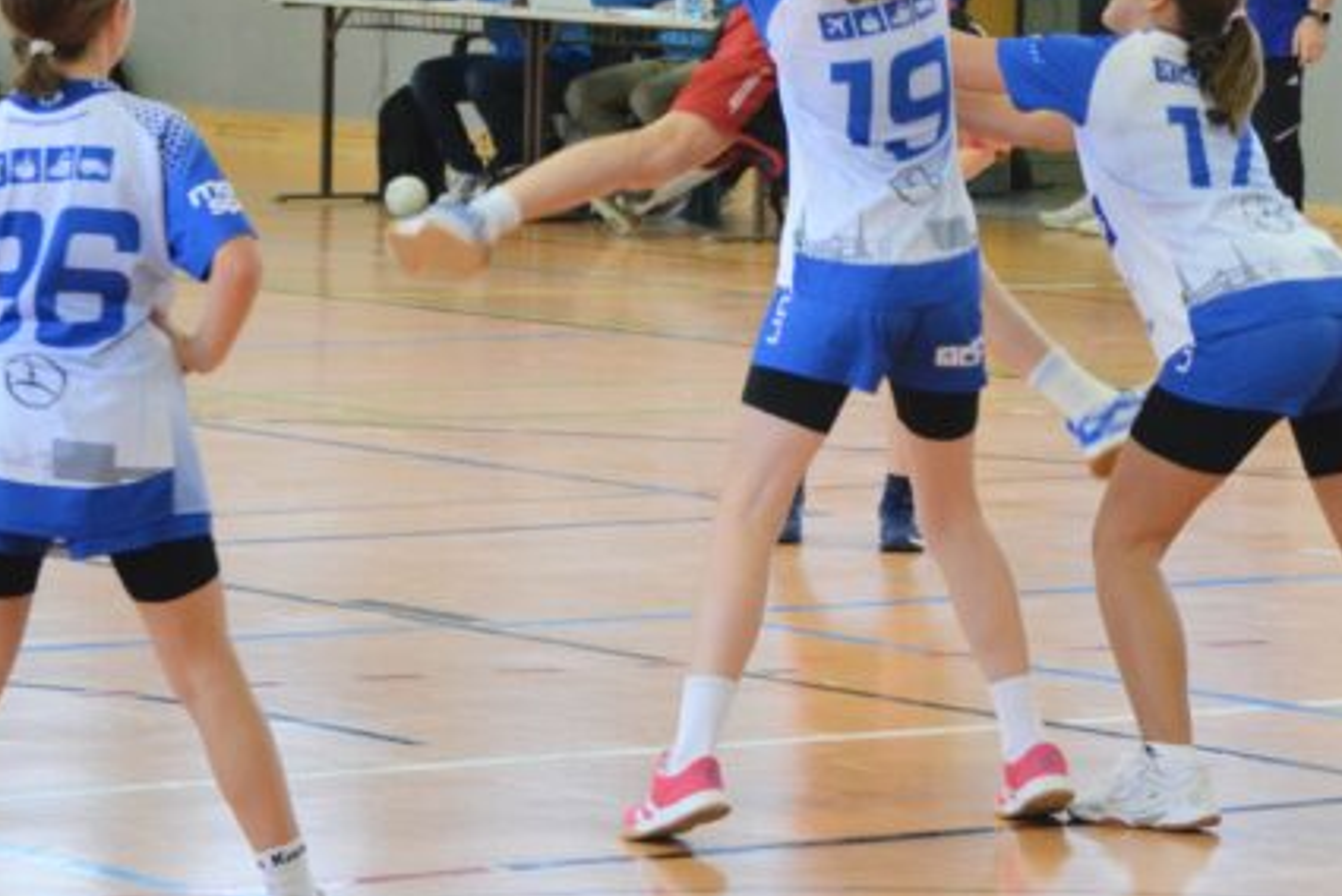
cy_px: 249
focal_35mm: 198
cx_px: 1096
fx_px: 7393
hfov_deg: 10.3
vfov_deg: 6.9
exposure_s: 1/160
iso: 1600
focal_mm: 55
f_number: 4
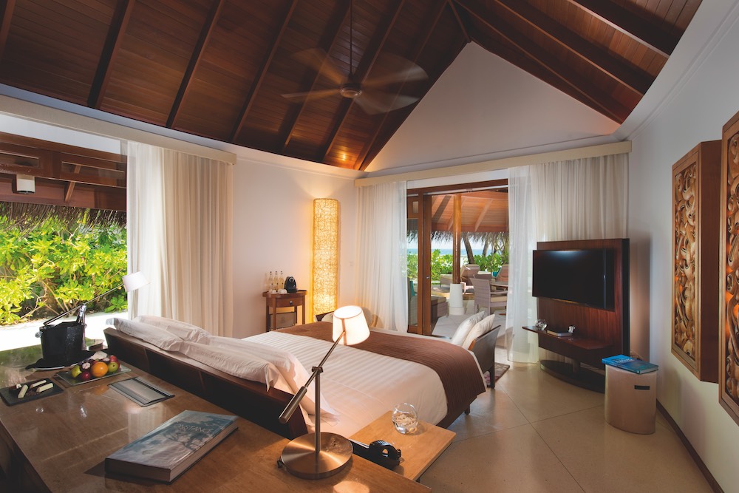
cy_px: 246
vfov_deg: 70.5
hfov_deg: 93.3
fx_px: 349
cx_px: 370
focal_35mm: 17
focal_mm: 17
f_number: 10
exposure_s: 1/250
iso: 250
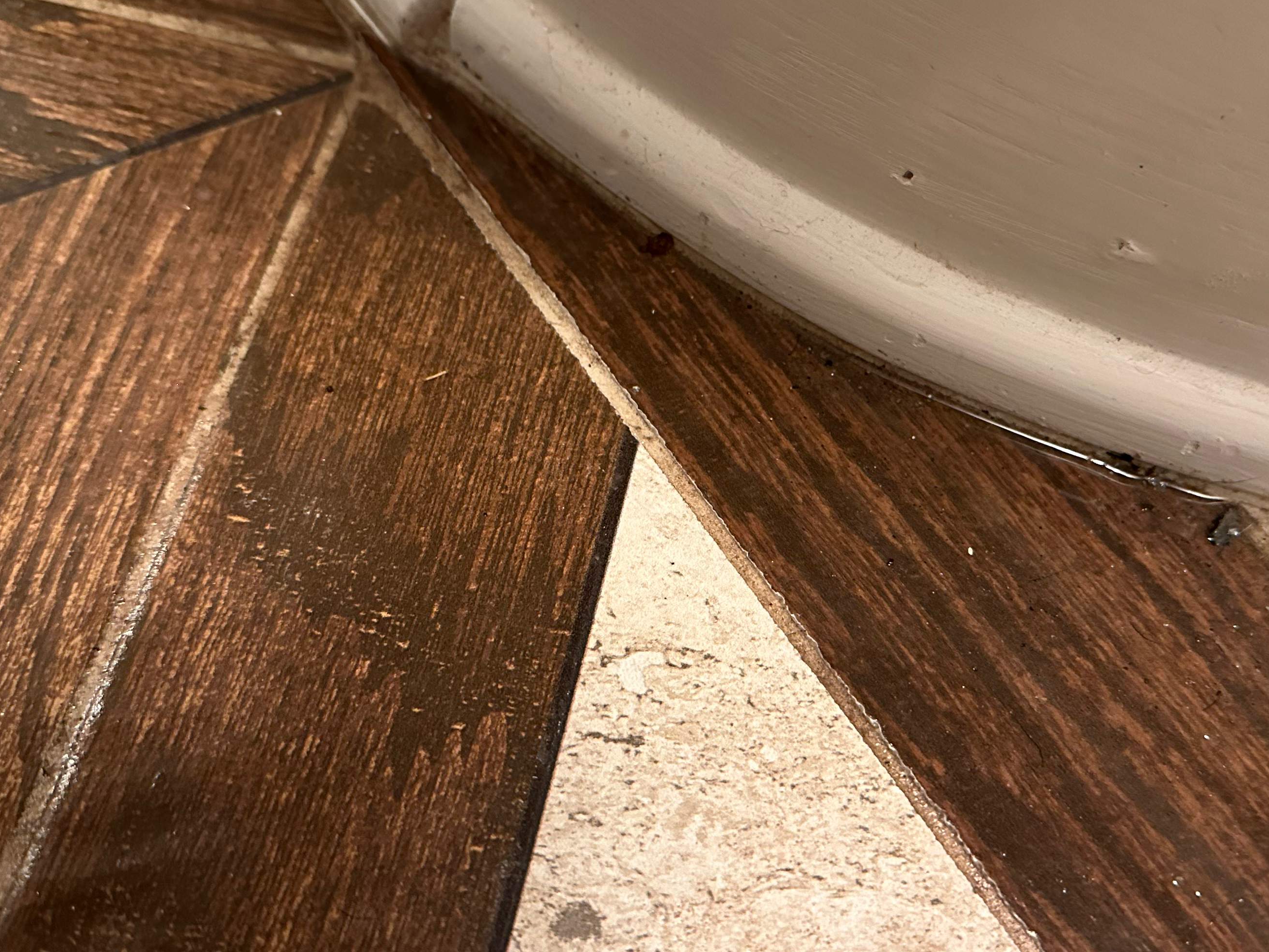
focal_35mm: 37
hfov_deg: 49.8
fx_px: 1357
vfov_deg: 38.7
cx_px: 760
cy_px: 468
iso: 640
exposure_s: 1/40
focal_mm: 6.86
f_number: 1.78
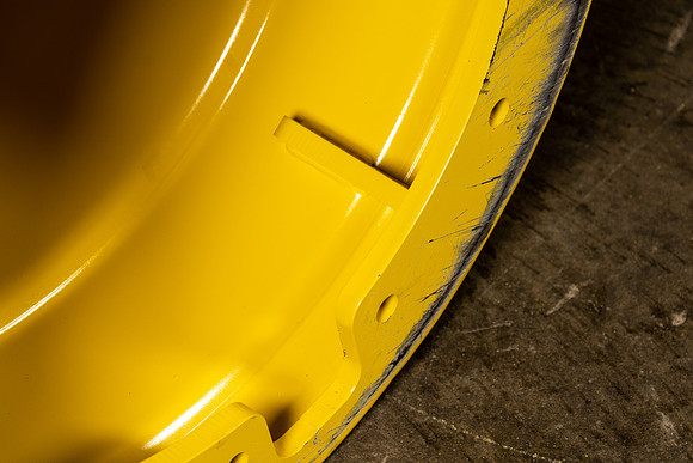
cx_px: 346
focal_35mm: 104
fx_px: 2002
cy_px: 232
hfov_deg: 19.6
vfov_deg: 13.2
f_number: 5.6
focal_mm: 104
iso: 500
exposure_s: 1/125
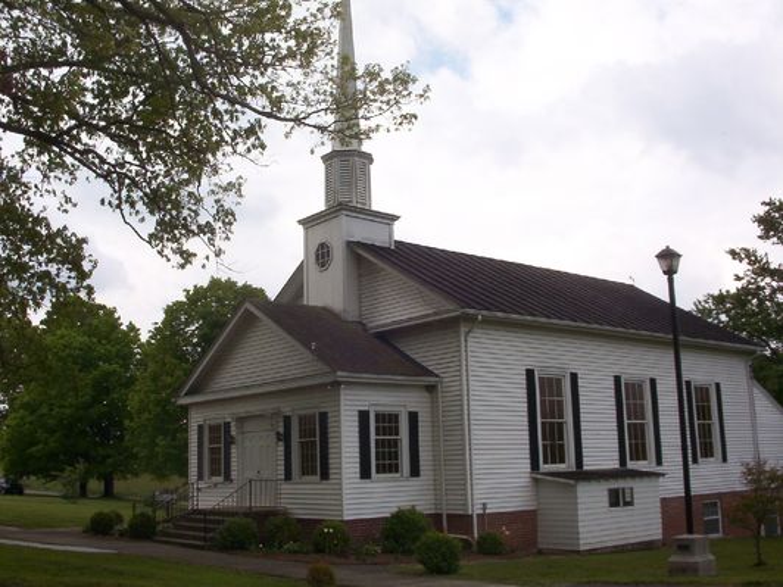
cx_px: 392
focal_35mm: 39
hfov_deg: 47.9
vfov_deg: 36.8
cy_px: 294
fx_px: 882
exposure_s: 1/182
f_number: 8
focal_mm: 6
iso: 100
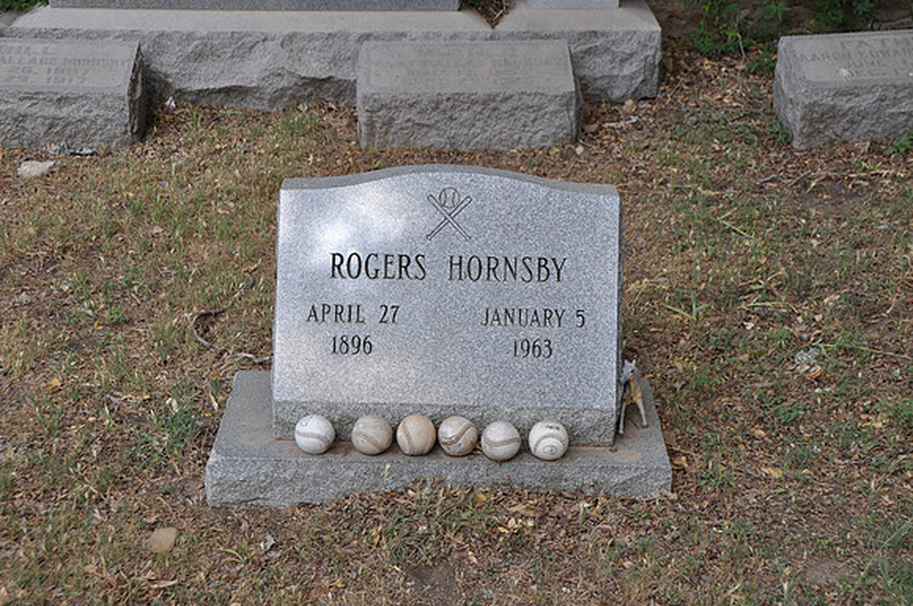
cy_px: 303
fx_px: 1596
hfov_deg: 31.9
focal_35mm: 63
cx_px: 456
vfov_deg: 21.5
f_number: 7.1
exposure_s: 1/200
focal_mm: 42
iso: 200
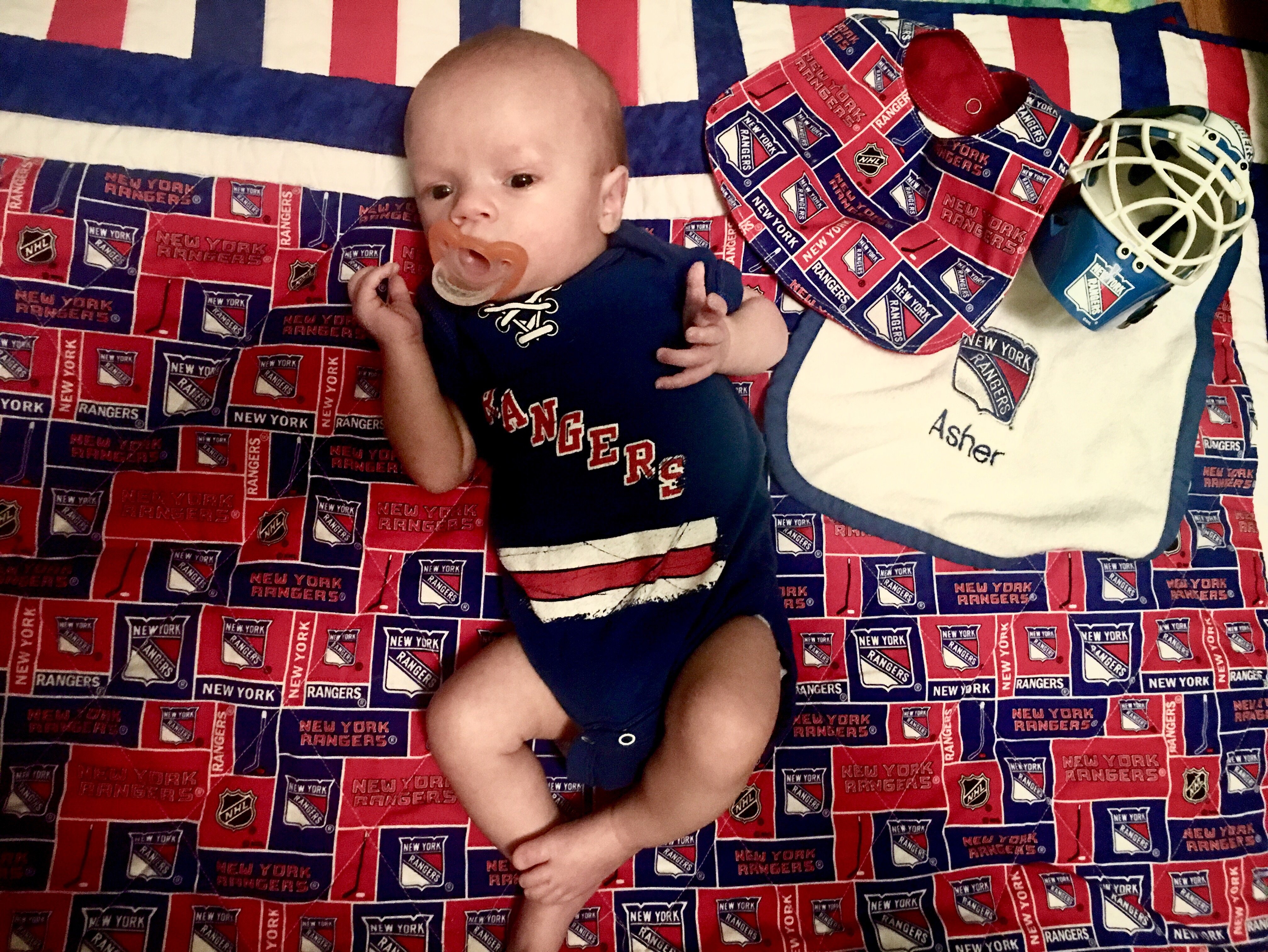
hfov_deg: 61.7
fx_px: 1062
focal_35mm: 29
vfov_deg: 48.2
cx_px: 634
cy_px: 476
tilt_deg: -74.3
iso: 80
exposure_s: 1/4
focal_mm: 4.15
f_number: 2.2
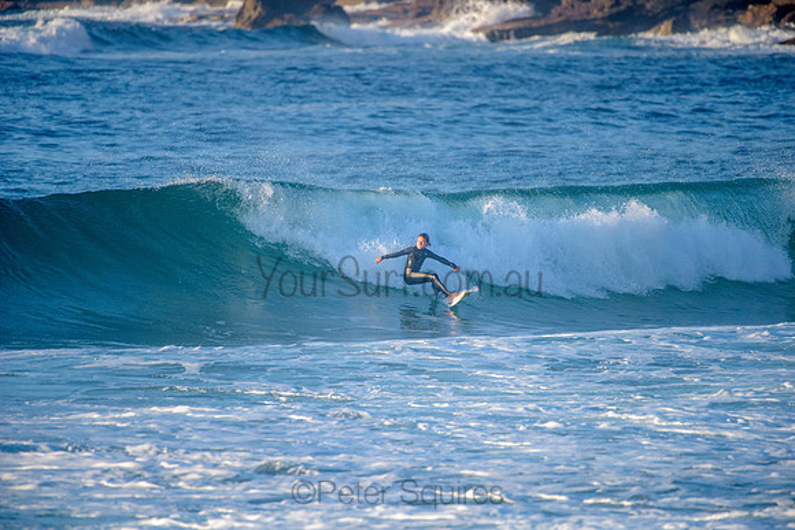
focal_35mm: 500
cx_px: 398
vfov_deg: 2.8
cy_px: 265
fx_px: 11044
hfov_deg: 4.1
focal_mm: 500
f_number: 5.6
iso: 500
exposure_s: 1/2000
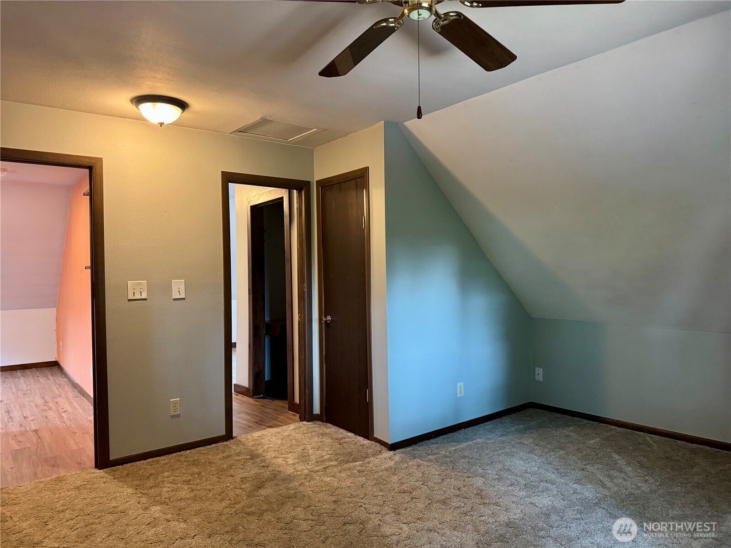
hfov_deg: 71.6
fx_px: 507
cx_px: 366
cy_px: 274
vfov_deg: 56.8
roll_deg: +0.5
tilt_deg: -1.7
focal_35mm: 24
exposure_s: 1/60
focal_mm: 6.76
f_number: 1.78
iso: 640
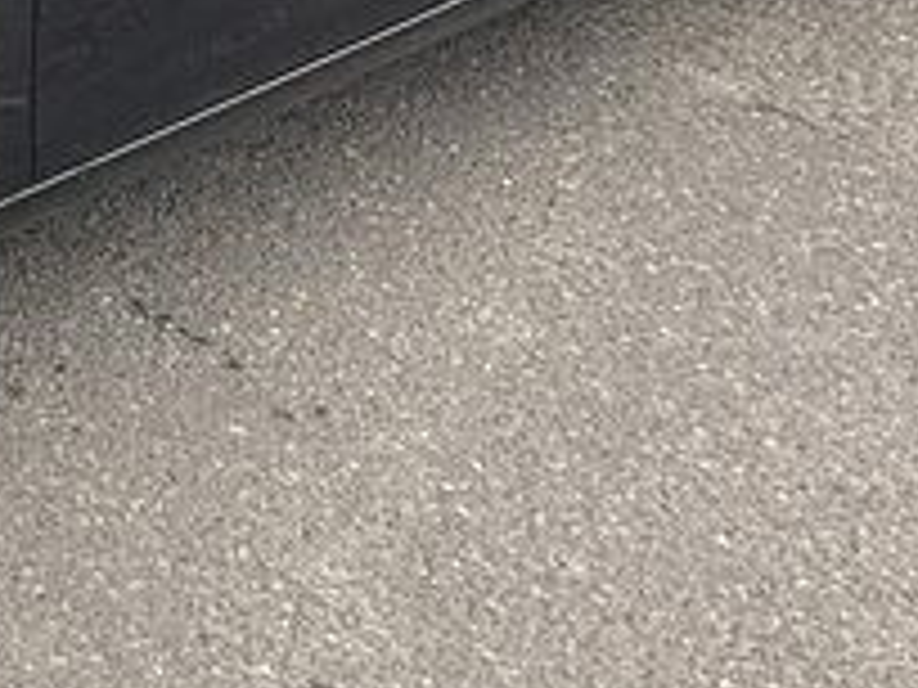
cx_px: -284
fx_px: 3023
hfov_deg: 16.3
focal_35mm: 114
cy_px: -274
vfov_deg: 12.5
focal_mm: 3
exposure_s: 1/372
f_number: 1.8
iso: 25
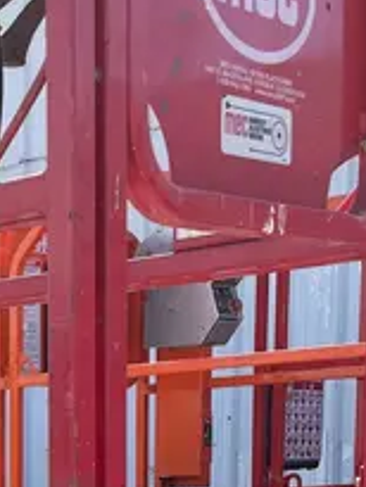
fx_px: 1310
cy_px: 643
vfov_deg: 19.4
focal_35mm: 93
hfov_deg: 15.0
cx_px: -147
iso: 32
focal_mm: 4.2
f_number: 1.6
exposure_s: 1/1366
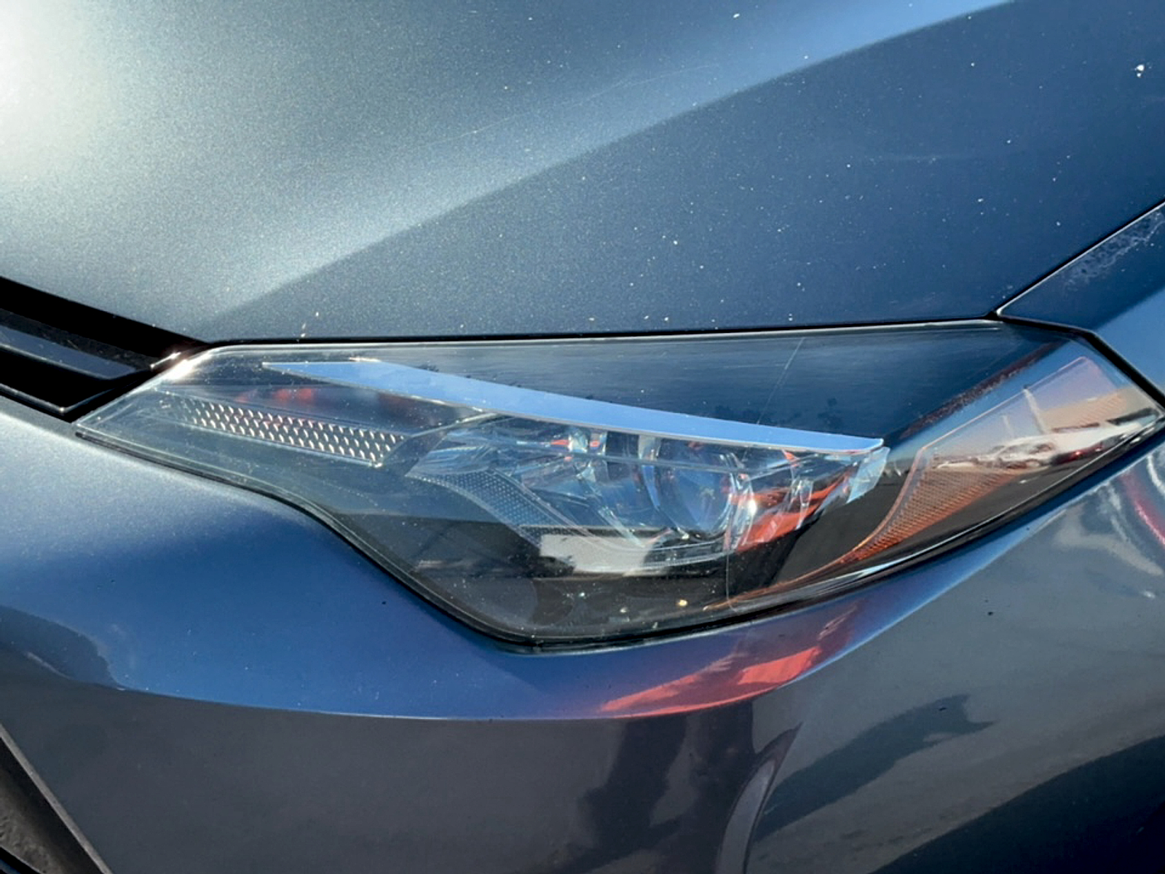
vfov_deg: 39.7
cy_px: 437
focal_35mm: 36
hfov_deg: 51.4
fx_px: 1212
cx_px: 582
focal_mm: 3
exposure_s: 1/627
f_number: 1.8
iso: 25
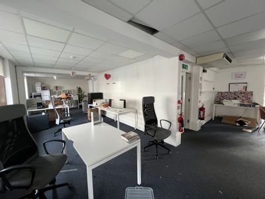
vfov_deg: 89.9
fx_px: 100
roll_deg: -0.1
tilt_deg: -4.7
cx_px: 132
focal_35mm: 13
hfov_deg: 106.2
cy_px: 100
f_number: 1.8
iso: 250
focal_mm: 1.57
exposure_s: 1/64
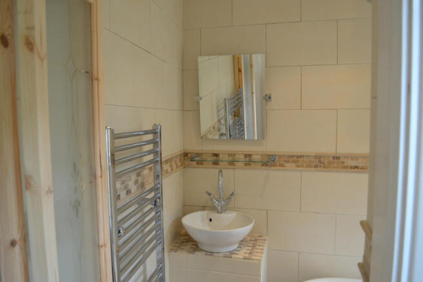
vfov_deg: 47.9
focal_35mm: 27
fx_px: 317
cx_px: 212
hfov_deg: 67.4
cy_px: 141
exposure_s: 1/80
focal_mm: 18
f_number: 4.5
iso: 400
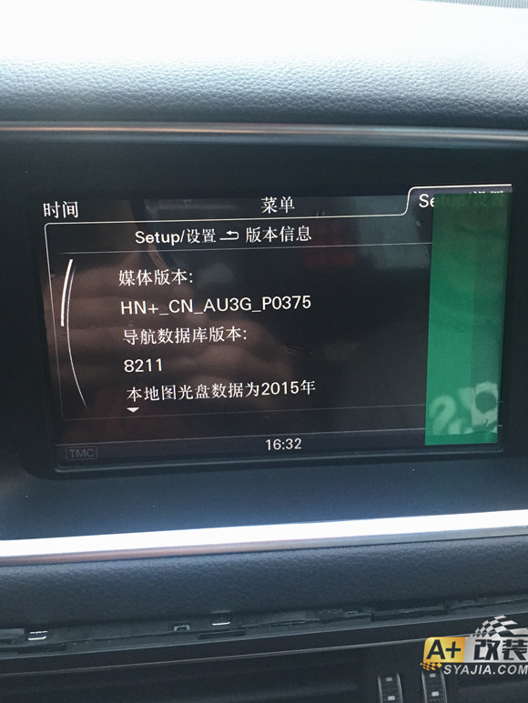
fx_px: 610
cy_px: 341
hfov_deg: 46.8
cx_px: 267
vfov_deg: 59.9
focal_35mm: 30
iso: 160
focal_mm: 4.15
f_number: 2.2
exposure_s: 1/30
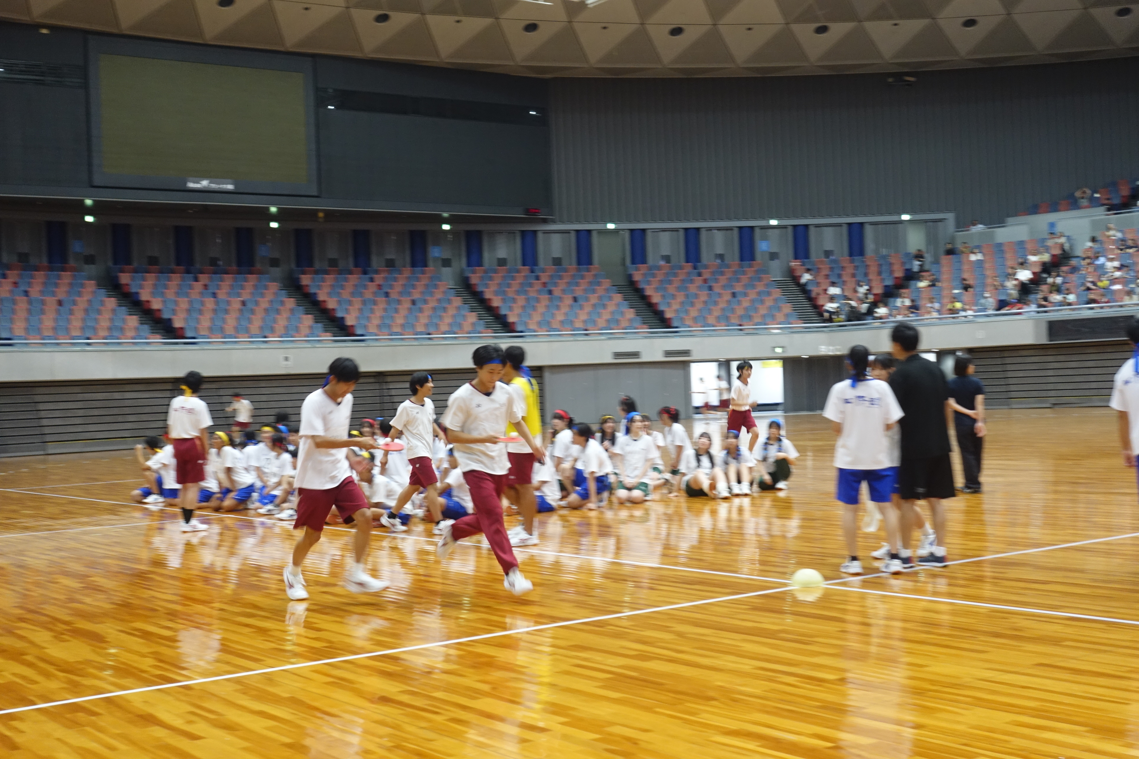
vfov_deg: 28.6
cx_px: 570
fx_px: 1487
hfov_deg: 41.9
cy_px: 380
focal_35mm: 47
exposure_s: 1/40
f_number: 2.8
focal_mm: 17.27
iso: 800
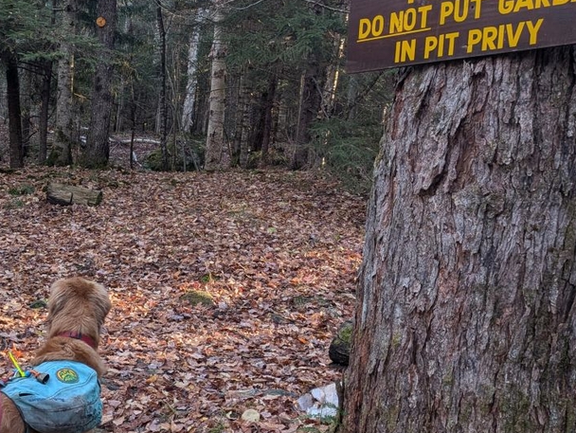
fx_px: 716
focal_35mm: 43
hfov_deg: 42.0
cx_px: 120
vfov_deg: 33.6
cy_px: 247
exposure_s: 1/275
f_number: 1.7
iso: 31
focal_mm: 4.53
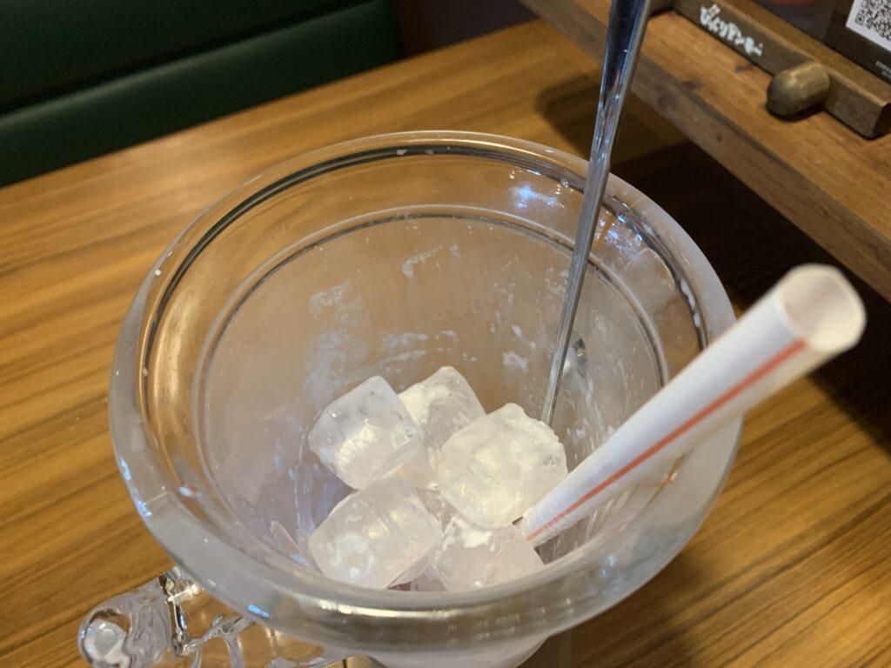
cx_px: 446
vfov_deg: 53.1
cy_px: 334
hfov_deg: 67.3
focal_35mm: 26
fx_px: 669
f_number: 1.8
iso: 400
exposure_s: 1/60
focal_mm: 4.25
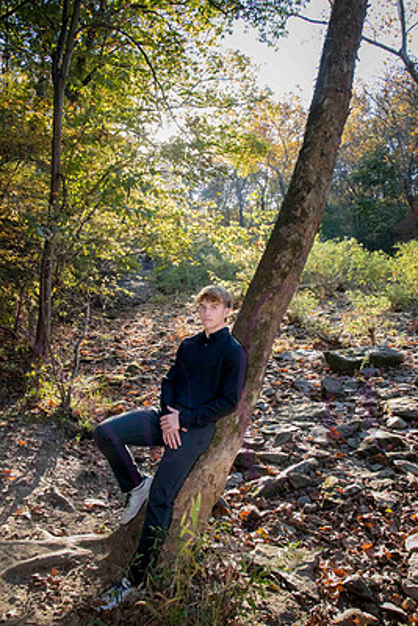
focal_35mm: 27
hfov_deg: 48.0
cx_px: 207
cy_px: 310
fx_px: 470
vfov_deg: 67.4
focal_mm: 24
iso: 1000
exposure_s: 1/40
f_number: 14
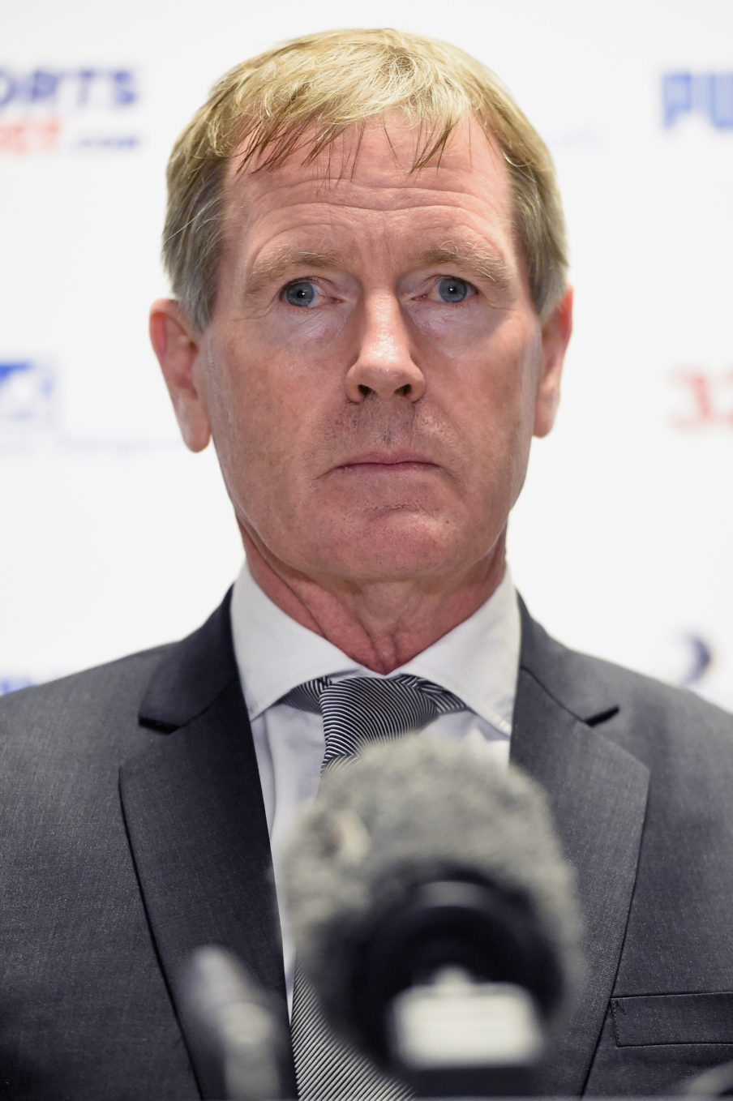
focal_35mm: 200
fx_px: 6114
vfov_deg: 10.3
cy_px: 550
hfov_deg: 6.9
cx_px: 366
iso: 5000
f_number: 3.2
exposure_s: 1/500
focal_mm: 200
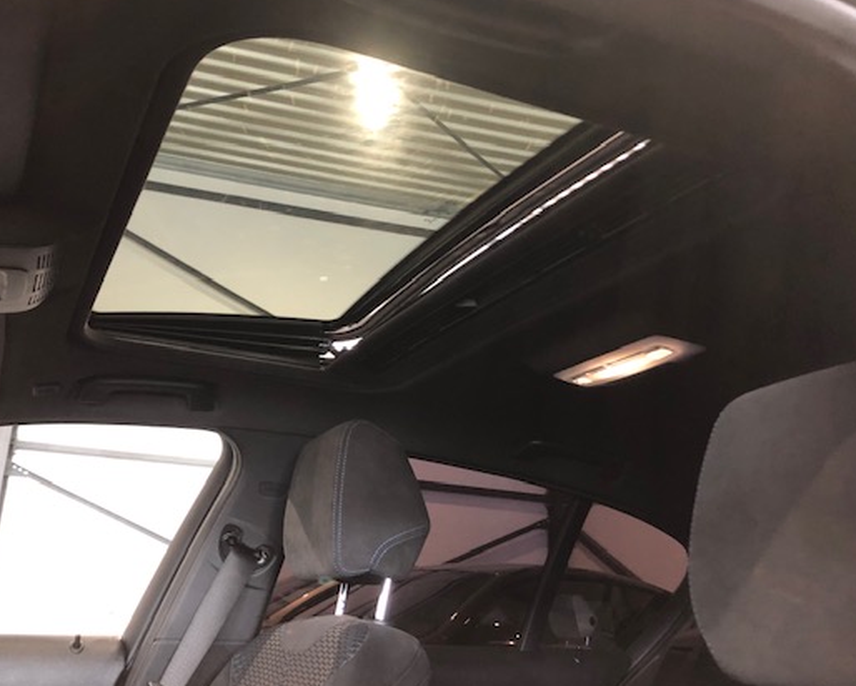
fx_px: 862
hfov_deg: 52.5
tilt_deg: +16.6
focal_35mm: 34
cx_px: 346
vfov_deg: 43.4
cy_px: 348
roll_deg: -3.6
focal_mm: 3.99
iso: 100
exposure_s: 1/9
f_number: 1.8
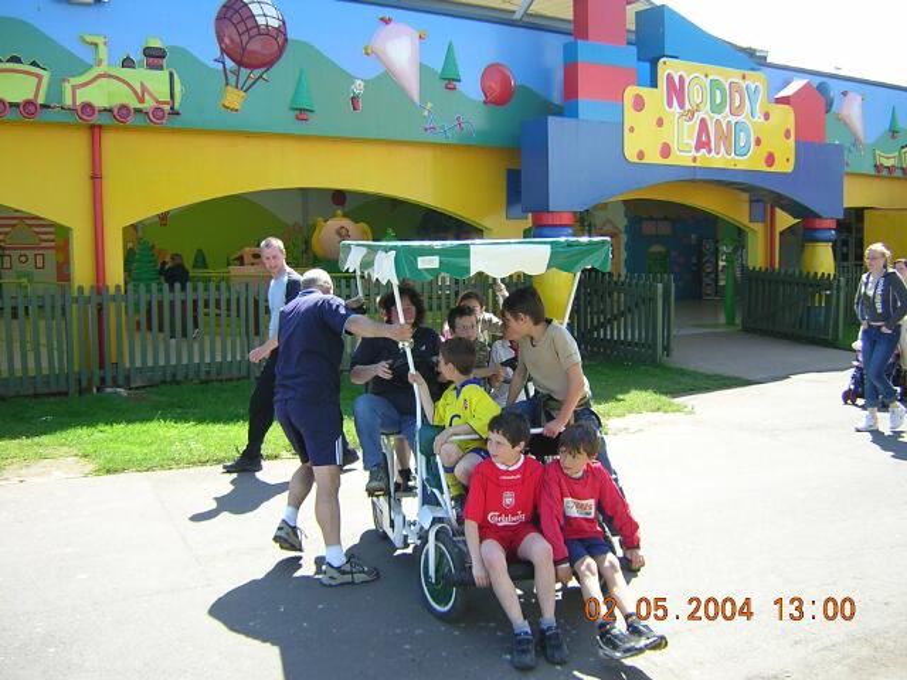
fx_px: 943
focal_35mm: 36
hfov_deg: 51.4
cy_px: 340
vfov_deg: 39.7
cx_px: 454
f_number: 2.6
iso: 100
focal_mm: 4.7
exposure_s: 1/290
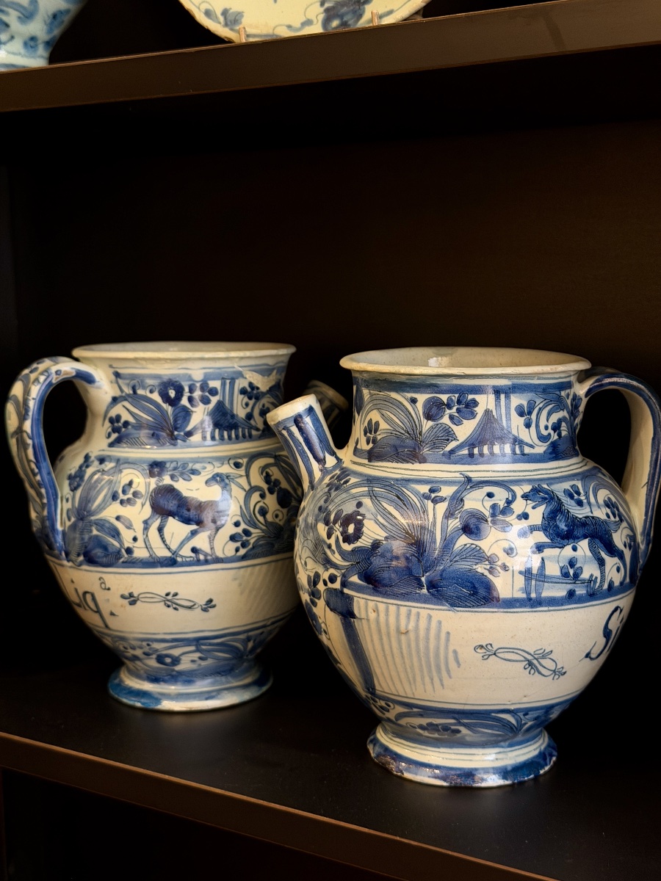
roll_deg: -0.7
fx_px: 1222
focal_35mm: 48
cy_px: 440
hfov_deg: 30.3
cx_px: 330
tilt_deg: -9.2
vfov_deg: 39.7
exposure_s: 1/50
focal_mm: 6.76
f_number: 1.78
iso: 80
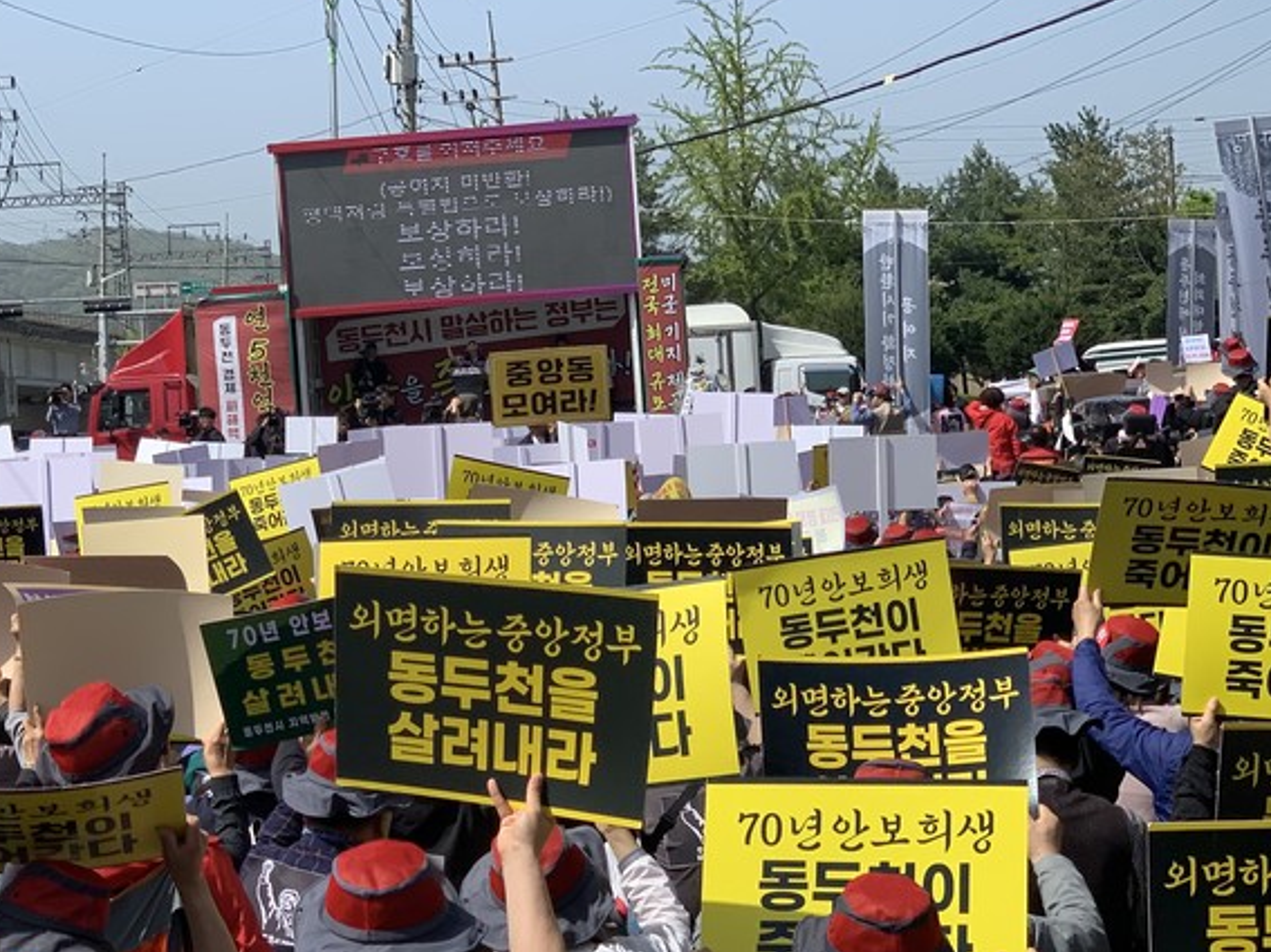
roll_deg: +1.8
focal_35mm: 88
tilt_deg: -2.8
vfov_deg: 16.7
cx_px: 397
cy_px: 629
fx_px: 3230
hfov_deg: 22.1
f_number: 2.4
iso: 16
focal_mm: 6
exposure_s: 1/1142
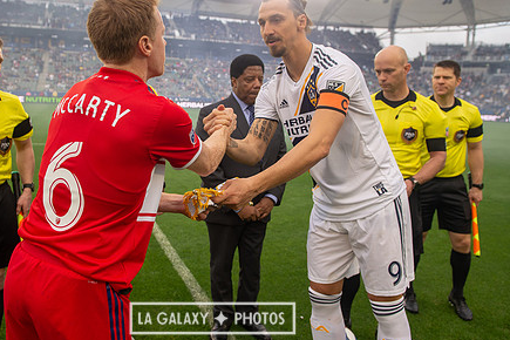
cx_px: 212
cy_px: 142
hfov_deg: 58.4
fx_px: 453
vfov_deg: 41.0
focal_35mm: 32
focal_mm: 24
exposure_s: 1/640
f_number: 3.5
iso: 500
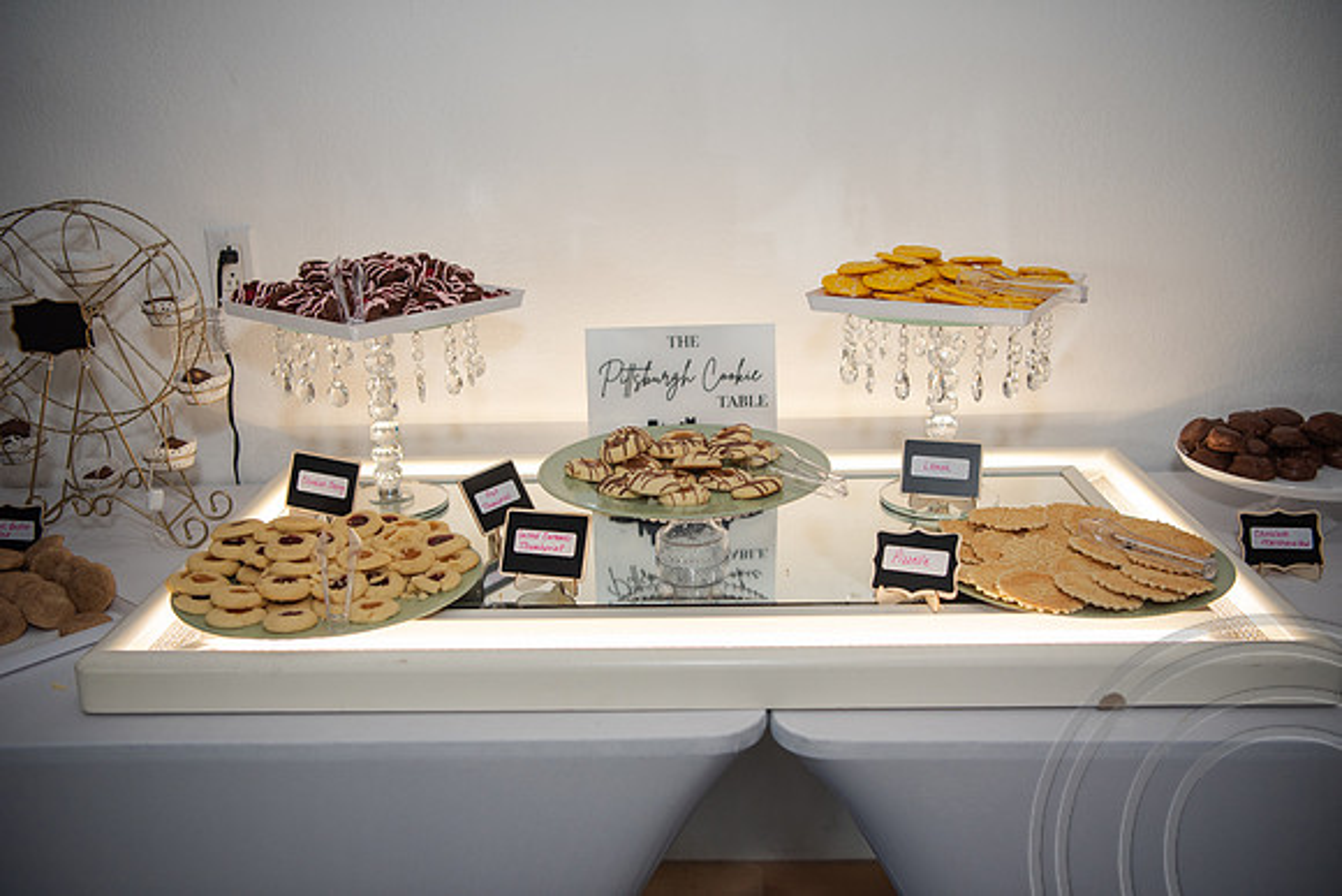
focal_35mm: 34
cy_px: 448
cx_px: 671
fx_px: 1268
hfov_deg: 55.8
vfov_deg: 38.9
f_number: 2.8
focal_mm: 34
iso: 500
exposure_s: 1/125
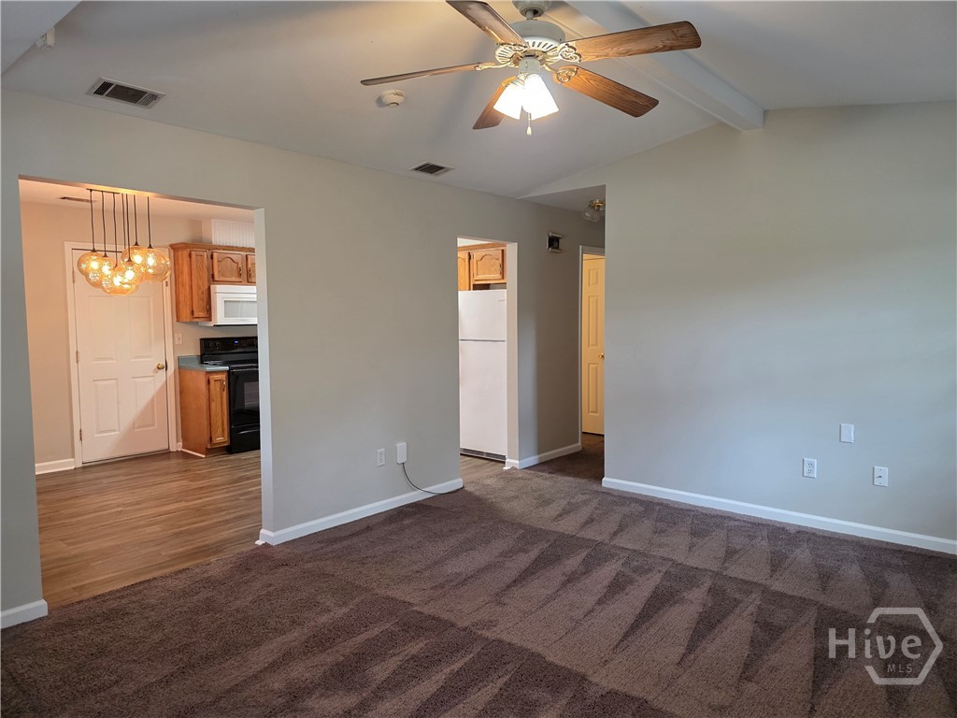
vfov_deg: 58.9
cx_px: 478
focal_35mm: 23
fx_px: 636
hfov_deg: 73.9
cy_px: 359
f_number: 1.7
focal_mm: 6.3
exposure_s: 1/120
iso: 500
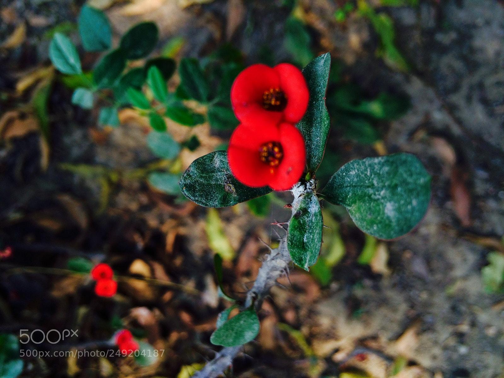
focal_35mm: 29
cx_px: 252
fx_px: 422
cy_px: 189
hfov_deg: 61.7
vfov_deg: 48.2
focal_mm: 4.15
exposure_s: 1/100
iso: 32
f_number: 2.2
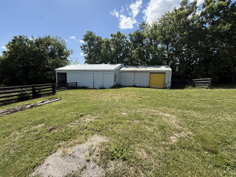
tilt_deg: -7.0
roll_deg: -1.9
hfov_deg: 102.1
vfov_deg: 85.7
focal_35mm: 14
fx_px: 95
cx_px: 118
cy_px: 88
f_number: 2.2
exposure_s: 1/2320
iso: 80
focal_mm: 2.22
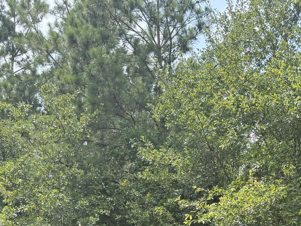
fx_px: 583
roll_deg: +2.3
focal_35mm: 67
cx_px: 261
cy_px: 272
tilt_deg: +8.2
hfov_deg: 28.1
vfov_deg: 20.5
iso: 100
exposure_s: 1/1770
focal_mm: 6.76
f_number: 1.78
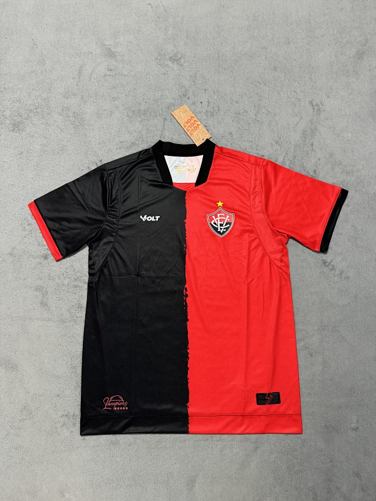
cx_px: 188
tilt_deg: -78.2
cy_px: 250
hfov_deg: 56.8
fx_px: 348
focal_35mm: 24
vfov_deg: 71.6
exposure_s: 1/60
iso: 400
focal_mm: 6.76
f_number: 1.78
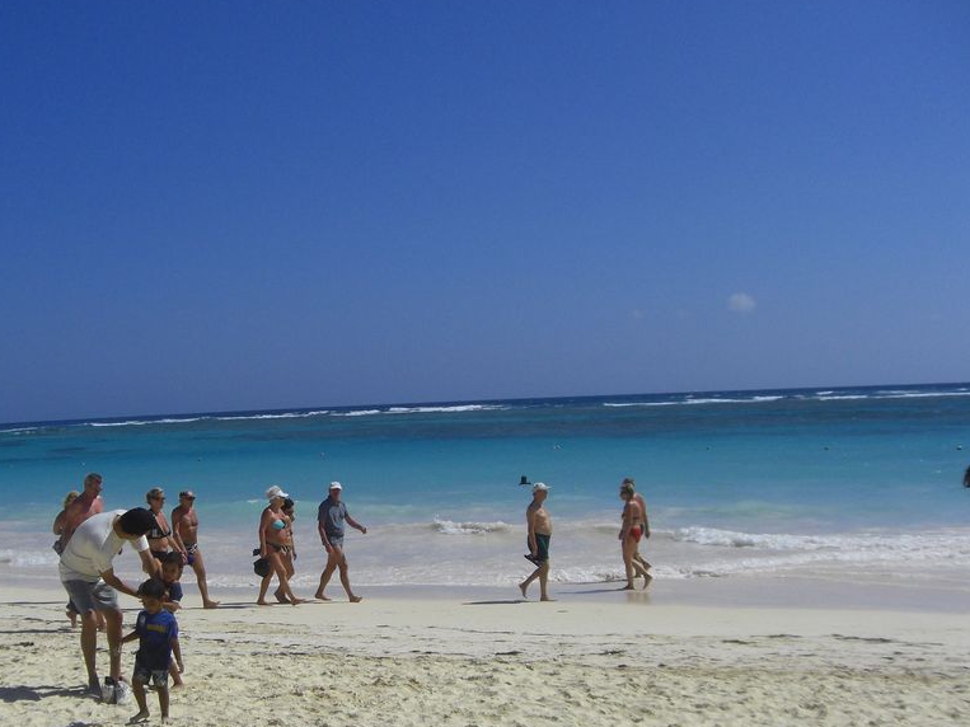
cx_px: 331
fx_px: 1429
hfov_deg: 37.1
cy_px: 472
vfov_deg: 28.4
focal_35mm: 51
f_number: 8
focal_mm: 6.2
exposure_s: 1/400
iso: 64
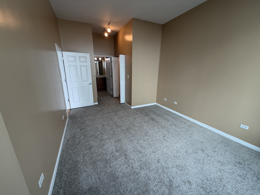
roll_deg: -1.2
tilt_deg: -16.6
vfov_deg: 85.7
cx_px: 130
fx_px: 105
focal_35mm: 14
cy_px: 98
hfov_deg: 102.1
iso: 64
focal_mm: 2.22
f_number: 2.2
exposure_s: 1/120
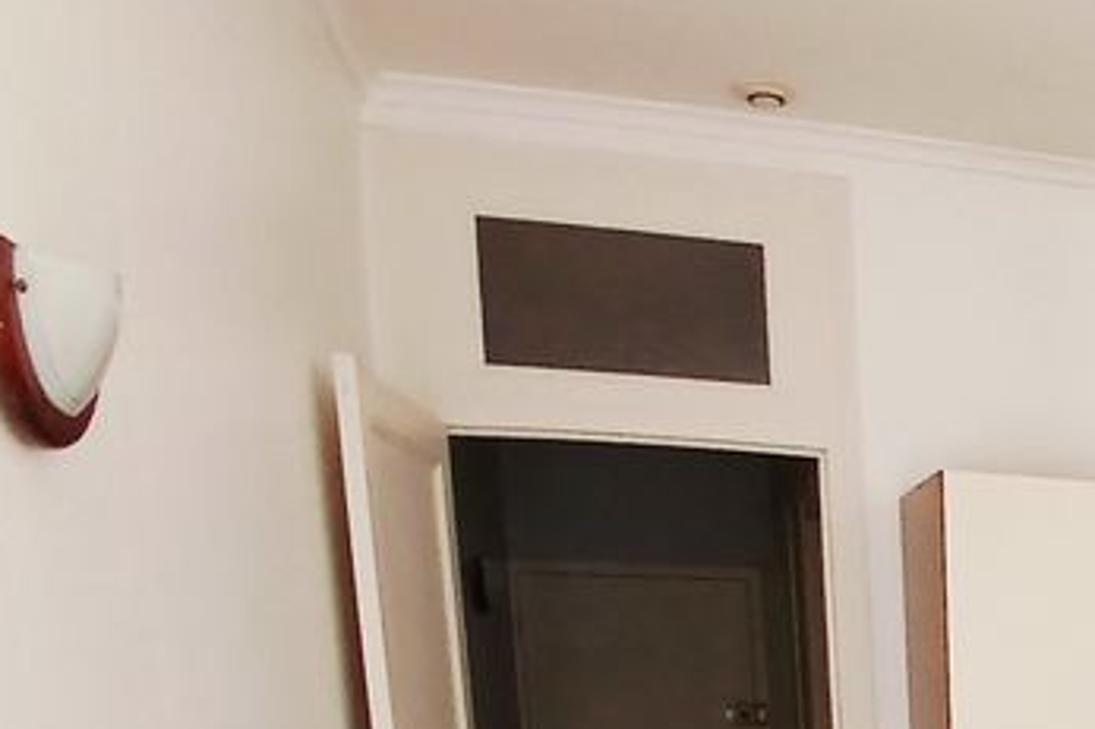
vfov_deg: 22.4
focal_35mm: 51
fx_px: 1550
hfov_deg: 31.9
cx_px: 1338
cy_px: 1048
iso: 80
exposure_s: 1/60
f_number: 2.2
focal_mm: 1.4
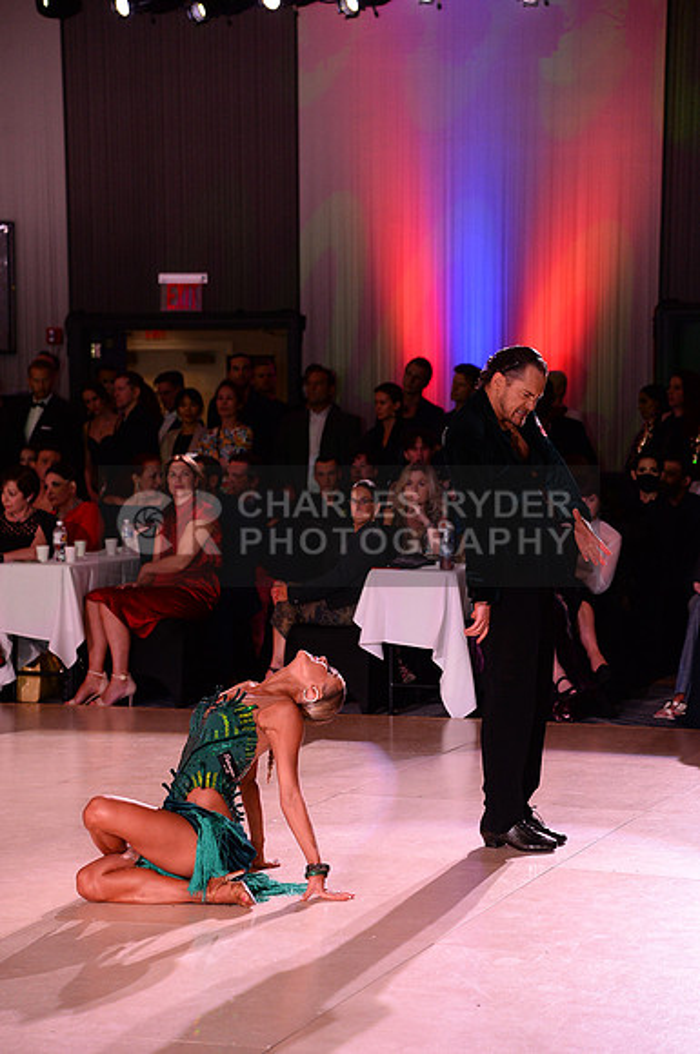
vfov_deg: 22.2
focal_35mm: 92
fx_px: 2691
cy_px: 527
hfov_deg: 14.8
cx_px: 350
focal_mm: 92
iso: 2500
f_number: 5
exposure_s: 1/250
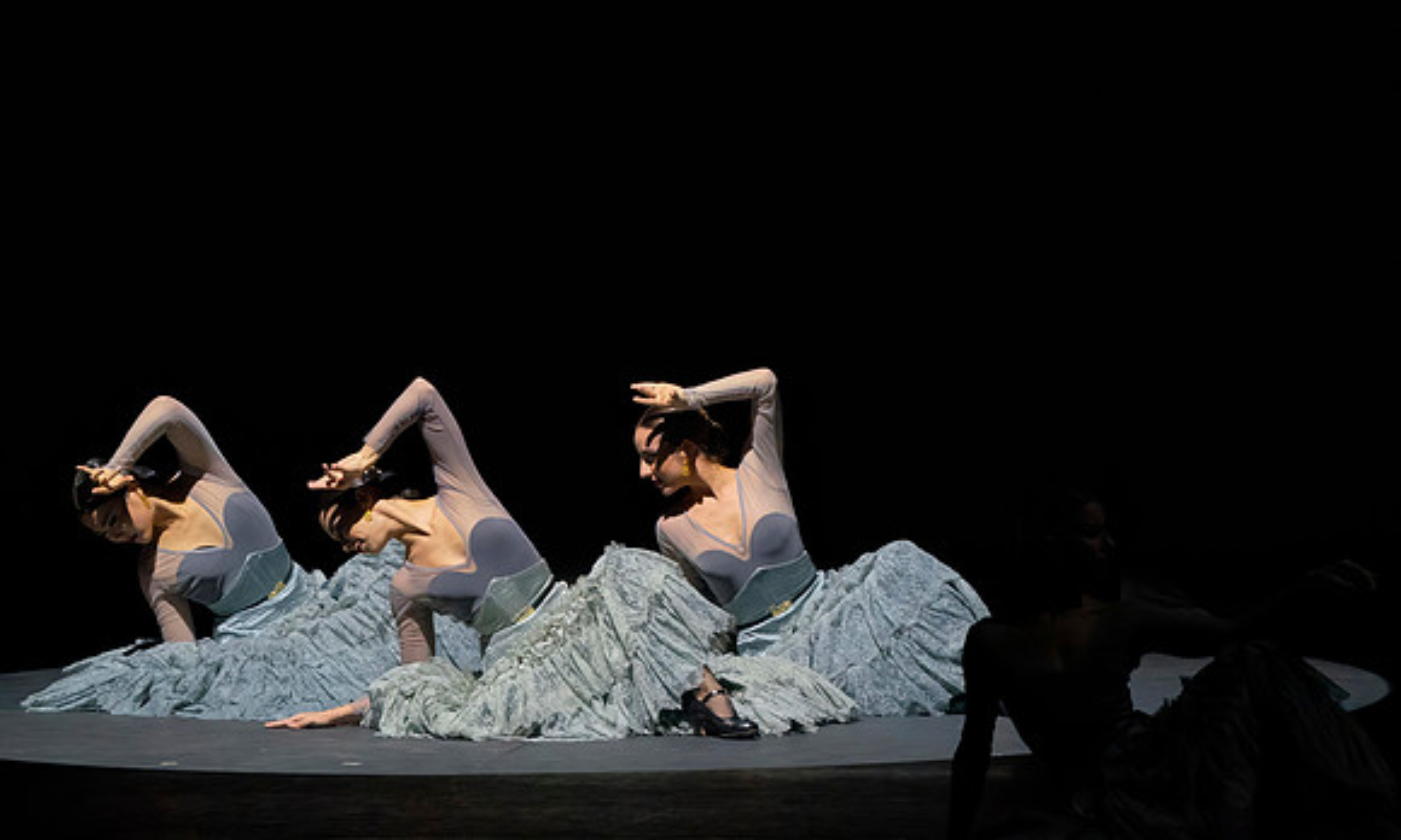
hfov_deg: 5.4
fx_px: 14976
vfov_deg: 3.2
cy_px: 532
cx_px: 795
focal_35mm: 397
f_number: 8
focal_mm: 300
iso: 10000
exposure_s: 1/400
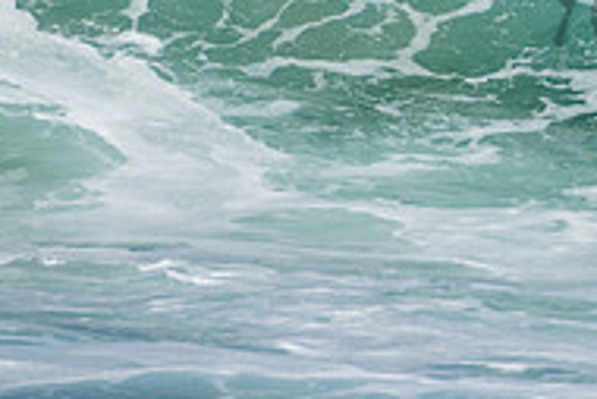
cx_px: 864
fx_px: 30386
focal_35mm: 1831
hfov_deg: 1.1
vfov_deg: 0.8
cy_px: -30
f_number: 5.6
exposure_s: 1/2000
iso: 250
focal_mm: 400
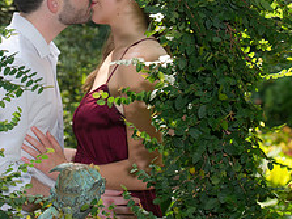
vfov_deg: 7.4
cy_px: -21
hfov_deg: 10.0
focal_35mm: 198
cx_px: 134
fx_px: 1669
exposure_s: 1/200
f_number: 6.3
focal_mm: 102
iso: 320
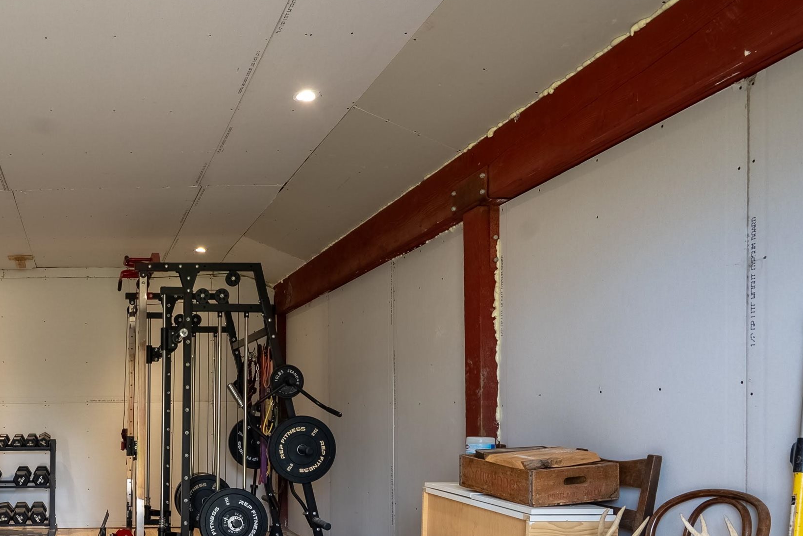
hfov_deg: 54.6
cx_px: 93
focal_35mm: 30
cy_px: 433
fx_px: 669
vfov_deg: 41.7
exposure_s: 1/160
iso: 400
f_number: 8
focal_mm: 16
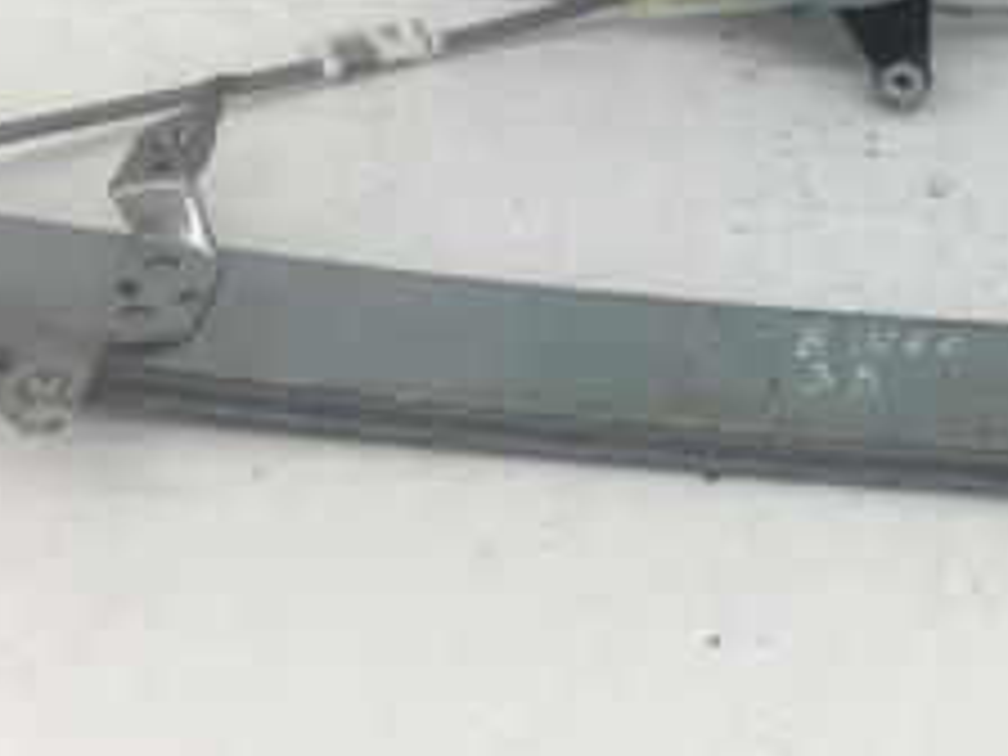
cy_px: 18
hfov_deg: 22.9
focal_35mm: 83
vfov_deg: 17.4
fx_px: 2417
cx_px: 936
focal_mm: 4.15
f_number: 2.2
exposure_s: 1/100
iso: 40
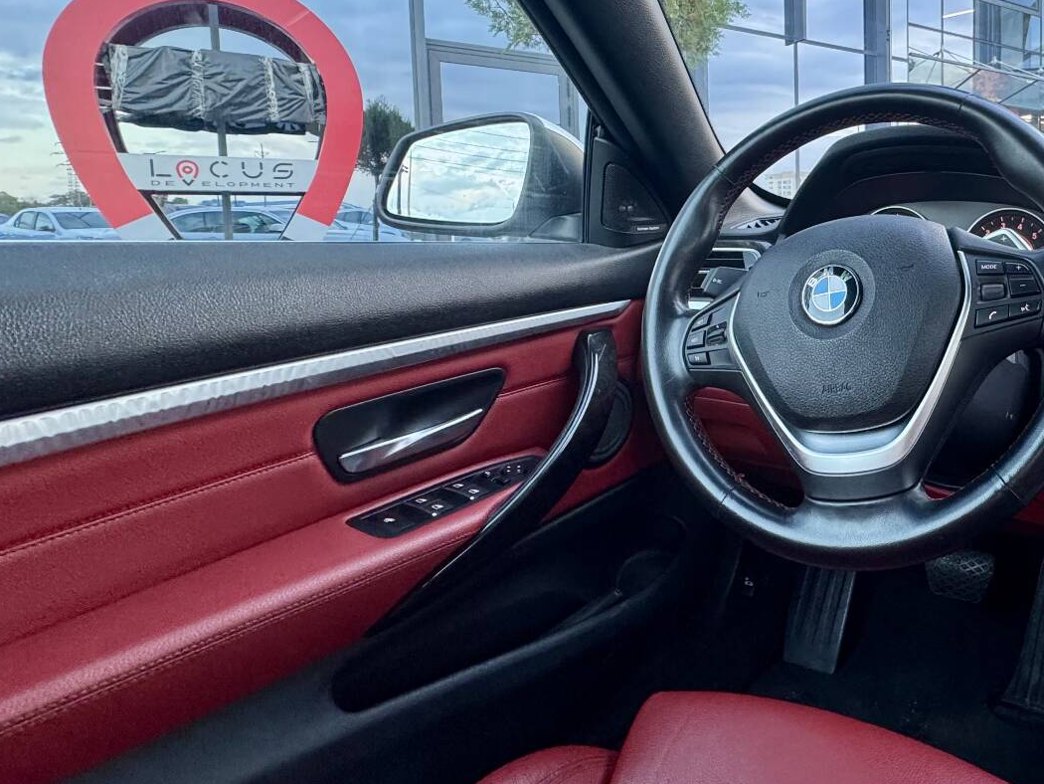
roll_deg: +0.8
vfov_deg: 55.8
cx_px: 825
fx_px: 724
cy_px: 272
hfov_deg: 65.6
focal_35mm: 24
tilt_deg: -2.7
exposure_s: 1/51
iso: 320
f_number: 2.2
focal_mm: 2.22
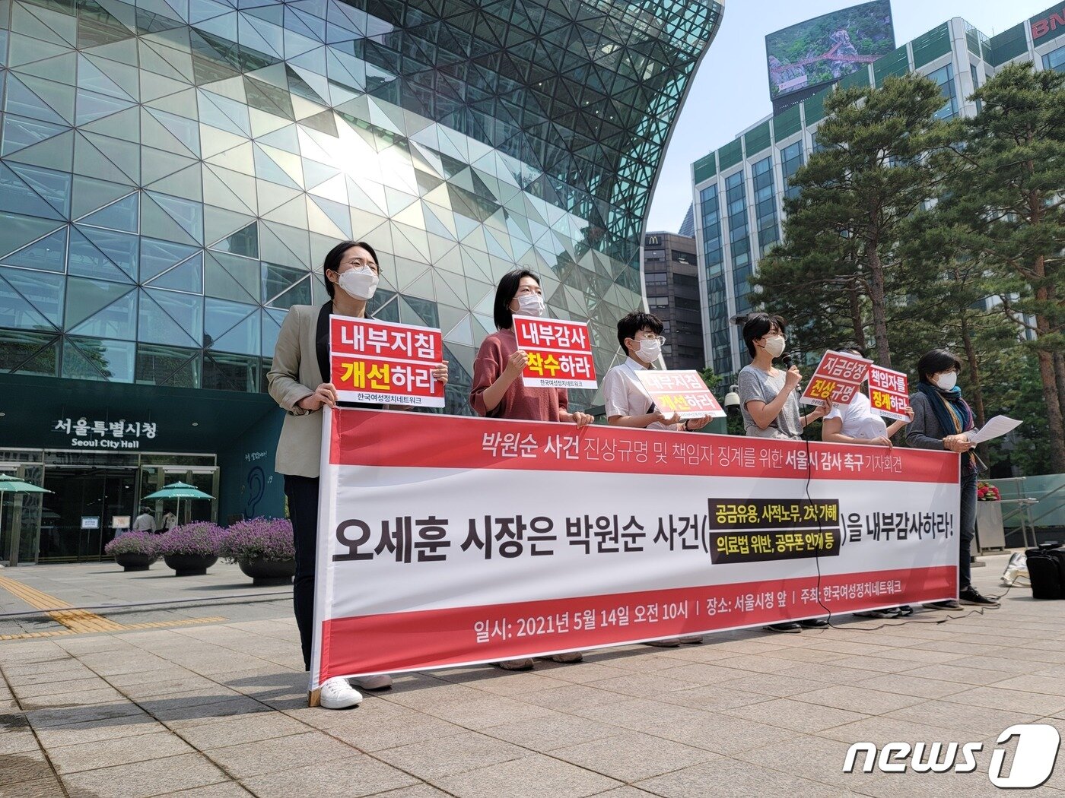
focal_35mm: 25
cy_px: 399
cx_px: 532
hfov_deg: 69.4
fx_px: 769
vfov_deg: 54.9
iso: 20
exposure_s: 1/726
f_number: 1.8
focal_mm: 7
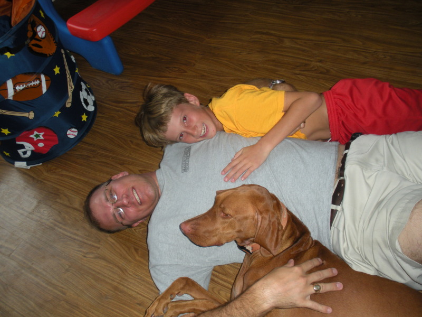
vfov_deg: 39.7
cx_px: 211
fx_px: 439
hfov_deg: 51.4
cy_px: 158
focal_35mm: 36
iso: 102
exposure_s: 1/30
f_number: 3.5
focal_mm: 6.3
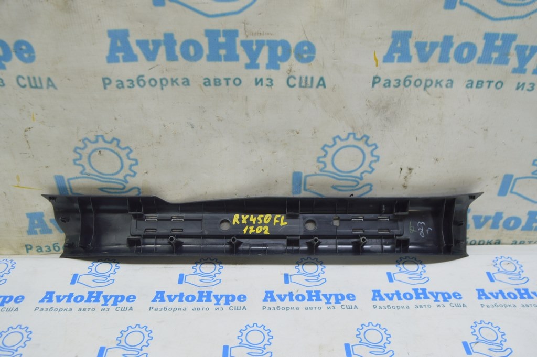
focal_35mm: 33
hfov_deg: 57.3
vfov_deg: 39.9
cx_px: 268
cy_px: 178
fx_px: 492
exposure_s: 1/20
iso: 400
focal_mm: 22
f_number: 5.6
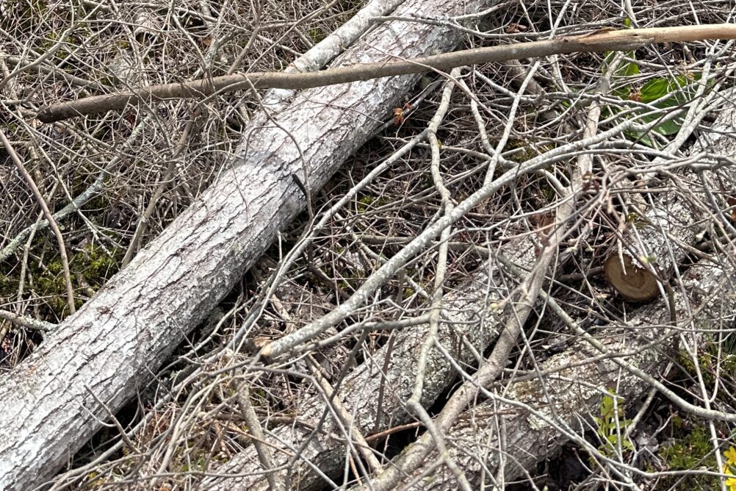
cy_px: -171
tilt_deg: -24.6
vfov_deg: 23.1
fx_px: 1043
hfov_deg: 38.8
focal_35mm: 51
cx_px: 328
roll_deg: +3.5
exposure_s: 1/1495
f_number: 1.78
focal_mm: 6.86
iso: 80
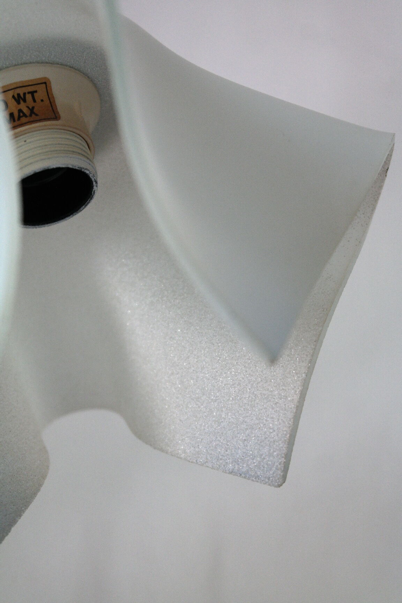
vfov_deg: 29.2
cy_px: 302
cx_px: 201
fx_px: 1156
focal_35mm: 69
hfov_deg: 19.7
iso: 800
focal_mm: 45
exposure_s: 1/80
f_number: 5
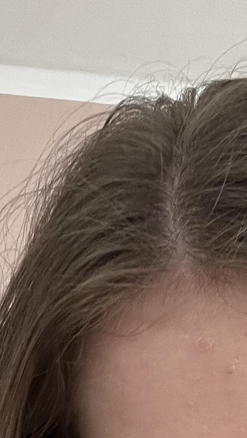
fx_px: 1118
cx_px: 264
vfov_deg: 20.4
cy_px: 564
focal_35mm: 96
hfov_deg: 12.4
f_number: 2.2
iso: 250
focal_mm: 2.71
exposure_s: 1/60
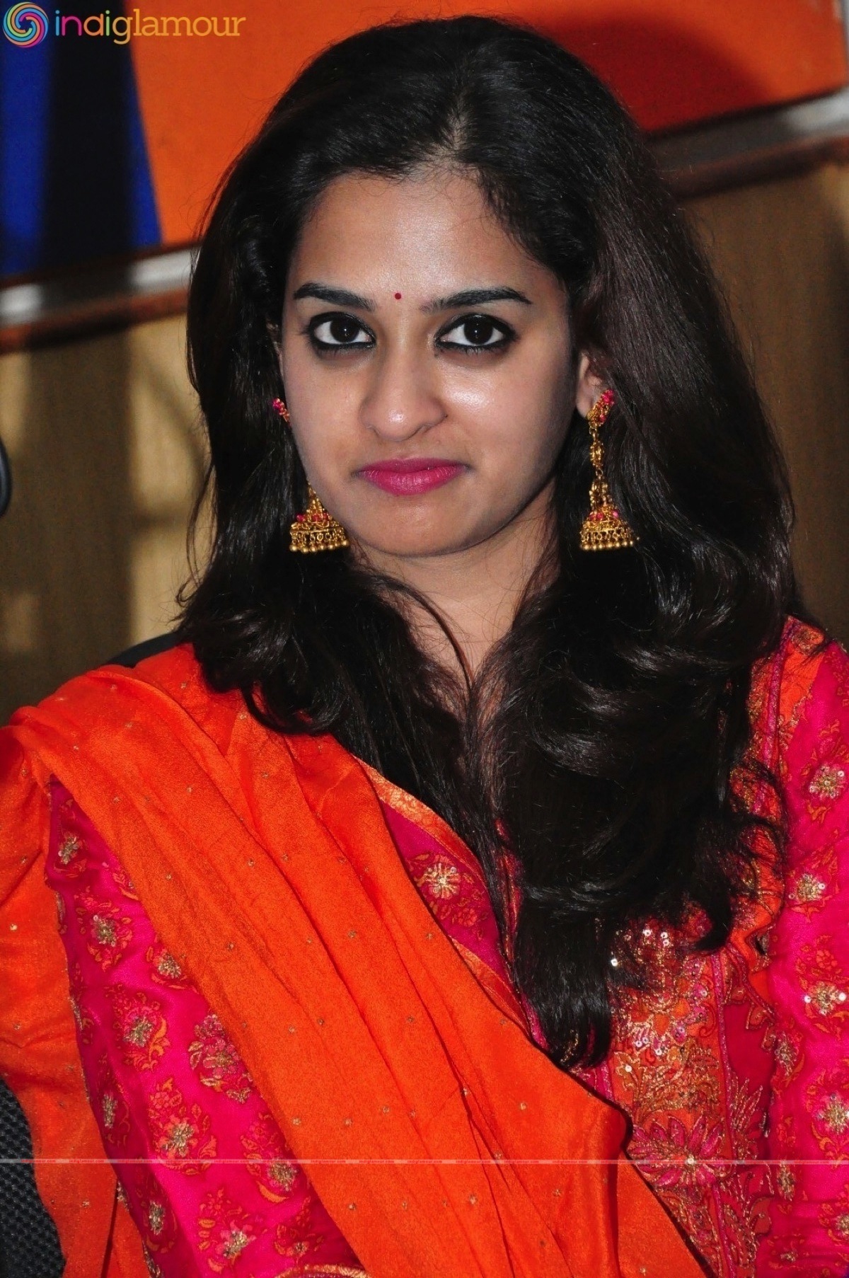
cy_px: 639
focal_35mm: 158
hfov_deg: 8.7
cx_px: 424
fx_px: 5584
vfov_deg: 13.1
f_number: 5.6
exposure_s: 1/125
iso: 3200
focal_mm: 105
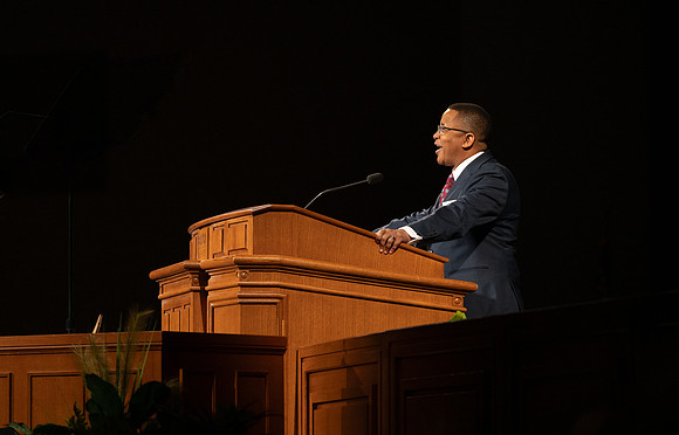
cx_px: 262
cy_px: 148
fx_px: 4837
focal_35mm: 259
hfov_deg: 8.0
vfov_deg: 5.2
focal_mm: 200
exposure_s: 1/125
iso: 640
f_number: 2.8
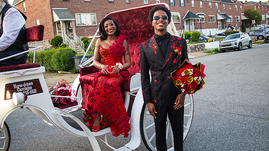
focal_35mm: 32
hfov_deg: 60.3
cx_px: 134
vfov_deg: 36.1
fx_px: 232
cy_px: 76
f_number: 3.7
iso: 800
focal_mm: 30
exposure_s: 1/125
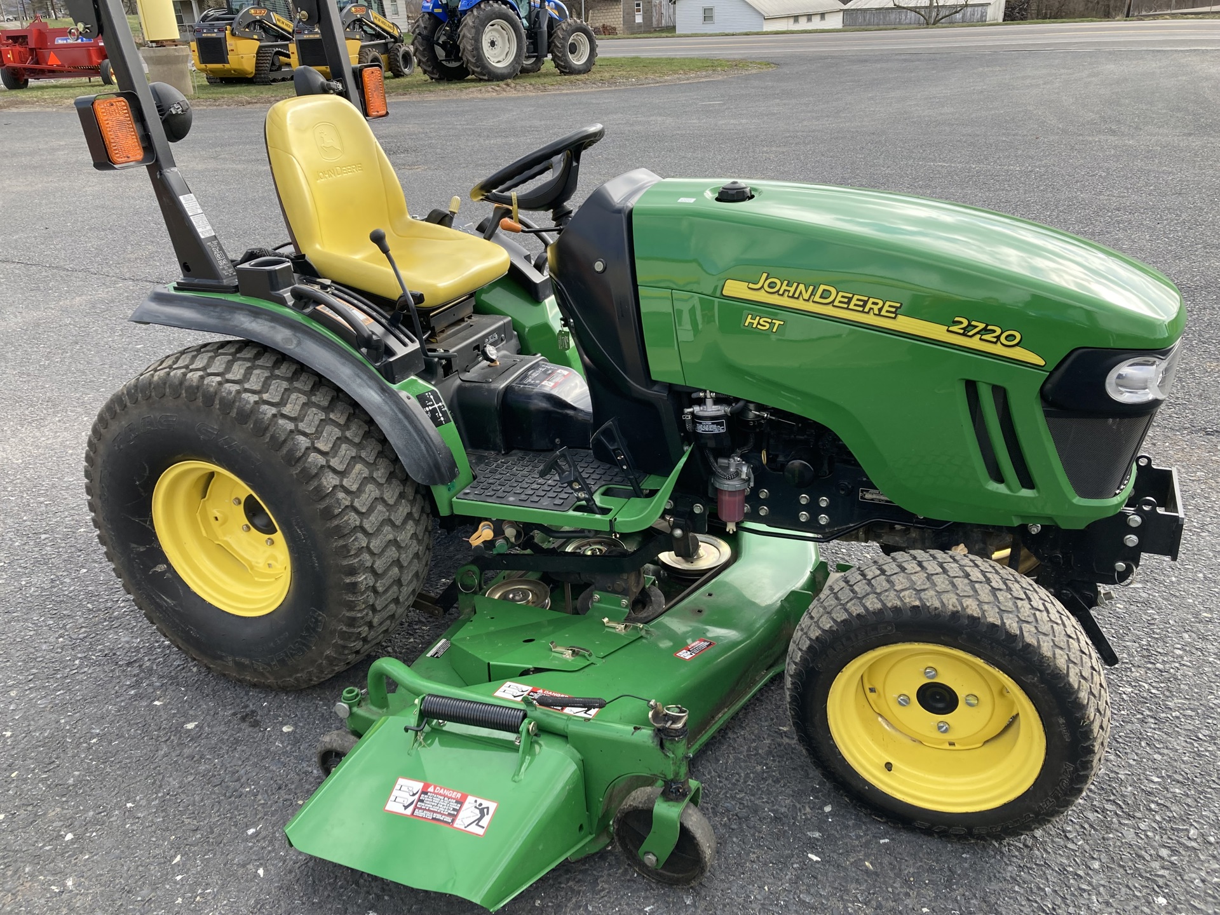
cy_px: 458
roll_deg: +2.3
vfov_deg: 49.7
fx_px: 987
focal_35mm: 28
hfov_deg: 63.4
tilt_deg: -22.8
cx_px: 610
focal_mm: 3.99
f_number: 1.8
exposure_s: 1/333
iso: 20
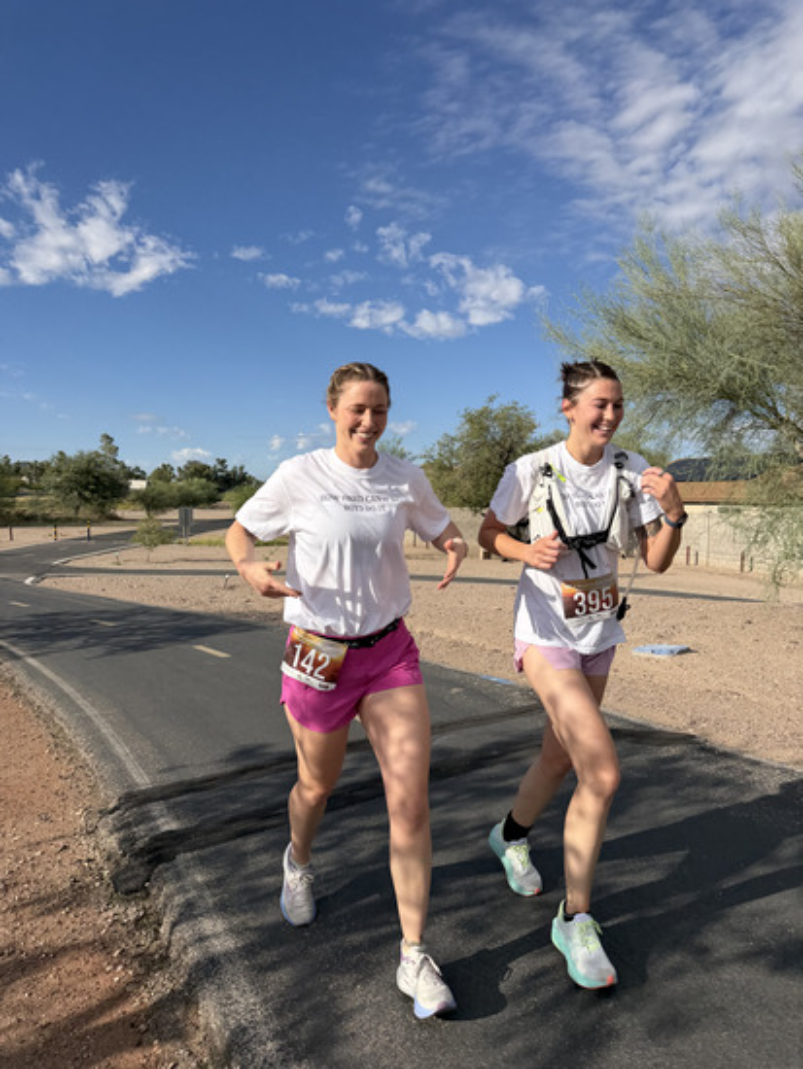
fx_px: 742
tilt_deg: -6.7
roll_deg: -3.8
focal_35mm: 24
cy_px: 534
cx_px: 402
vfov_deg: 71.6
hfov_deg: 56.9
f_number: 1.78
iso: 80
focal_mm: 6.76
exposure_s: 1/5714
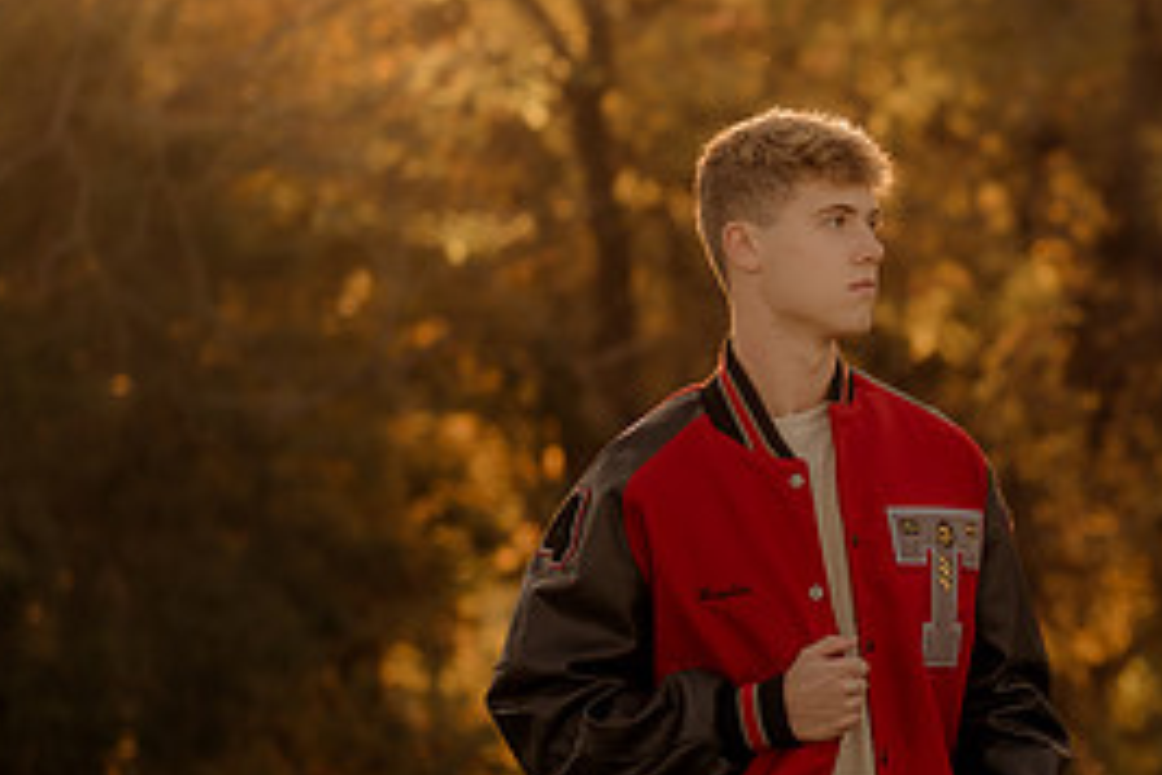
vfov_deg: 7.9
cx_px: 1092
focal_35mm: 173
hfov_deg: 11.8
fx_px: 5584
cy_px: 518
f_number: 1.8
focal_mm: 50
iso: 250
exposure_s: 1/1000
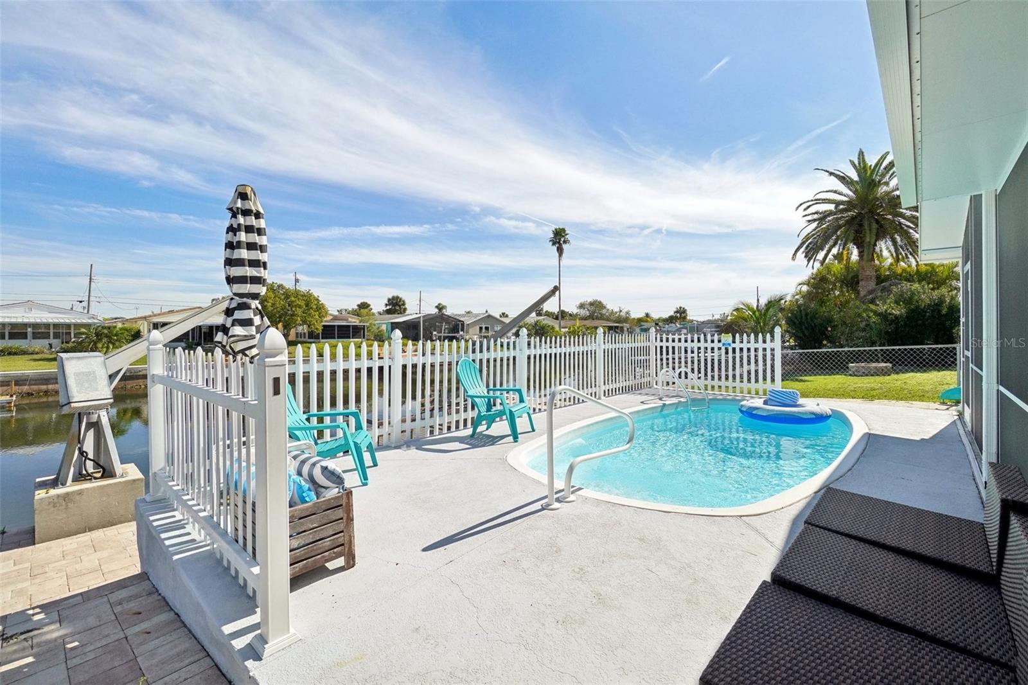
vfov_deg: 77.3
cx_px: 514
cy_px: 342
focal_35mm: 15
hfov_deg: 100.4
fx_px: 428
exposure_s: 1/2500
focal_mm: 10
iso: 400
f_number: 8
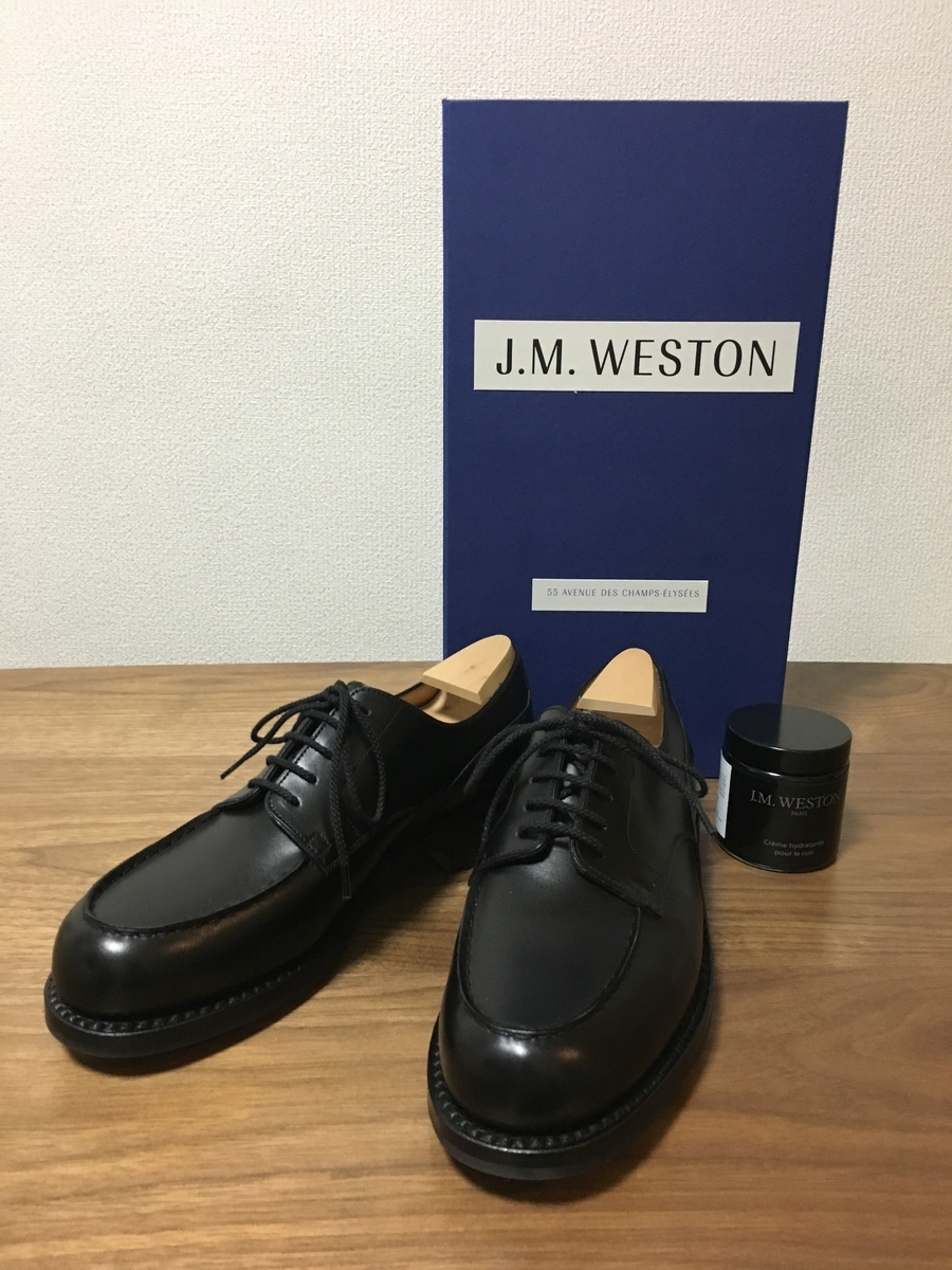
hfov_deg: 48.2
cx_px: 476
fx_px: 1063
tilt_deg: -19.0
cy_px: 635
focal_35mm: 29
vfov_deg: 61.7
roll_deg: -0.7
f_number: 2.2
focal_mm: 4.15
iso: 200
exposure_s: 1/24
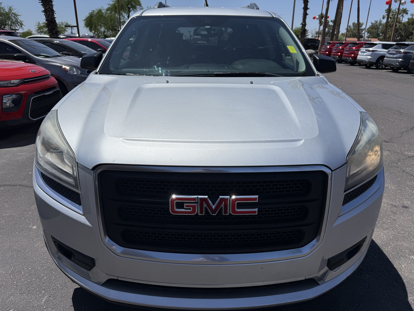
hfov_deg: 71.6
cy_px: 156
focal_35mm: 24
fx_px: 287
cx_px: 207
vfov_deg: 56.8
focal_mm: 6.76
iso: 100
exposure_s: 1/14286
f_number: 1.78
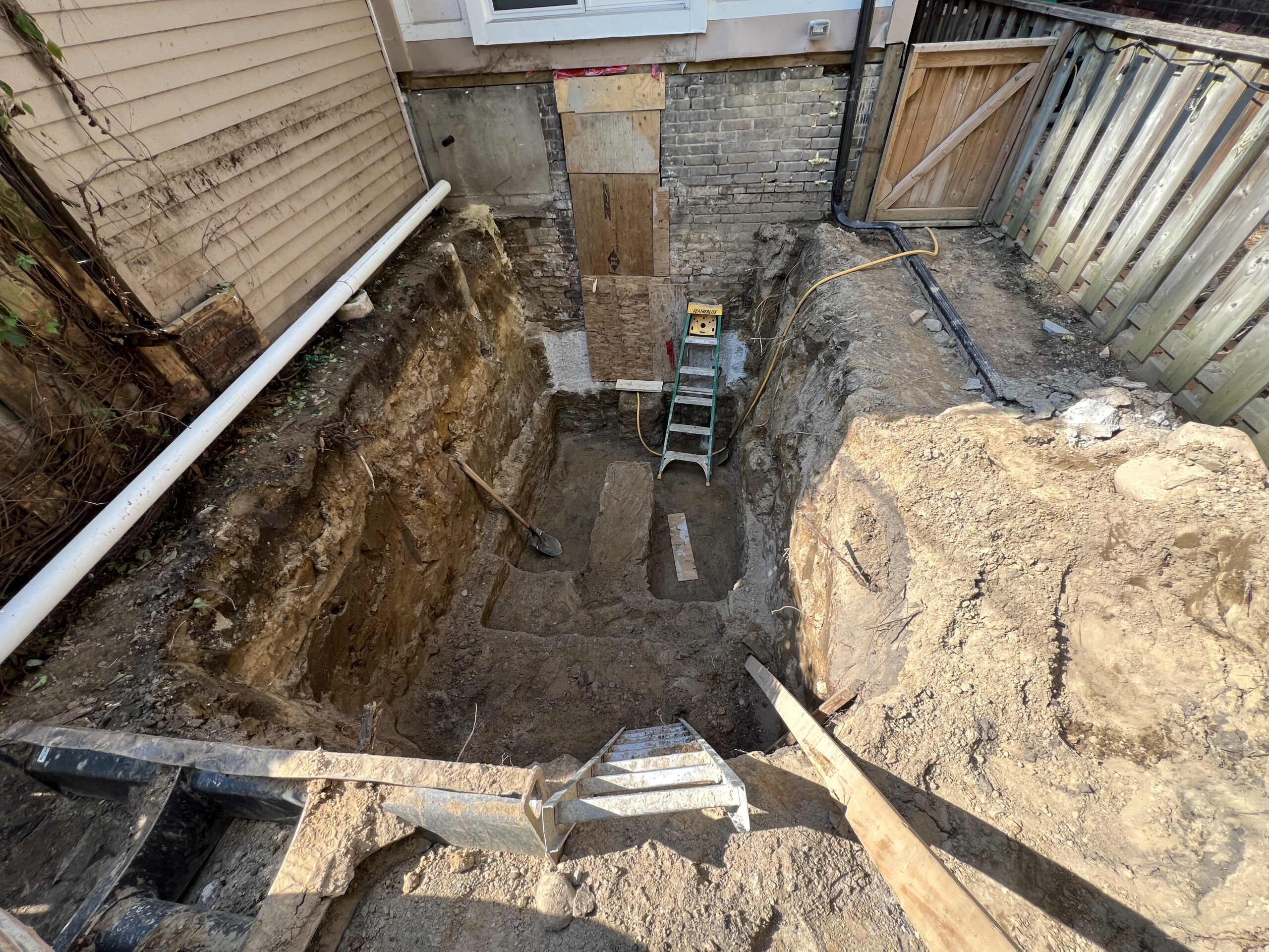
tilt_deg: -46.2
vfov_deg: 89.9
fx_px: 477
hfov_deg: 106.2
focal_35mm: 13
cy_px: 476
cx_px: 634
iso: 32
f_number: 1.8
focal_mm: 1.57
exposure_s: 1/163
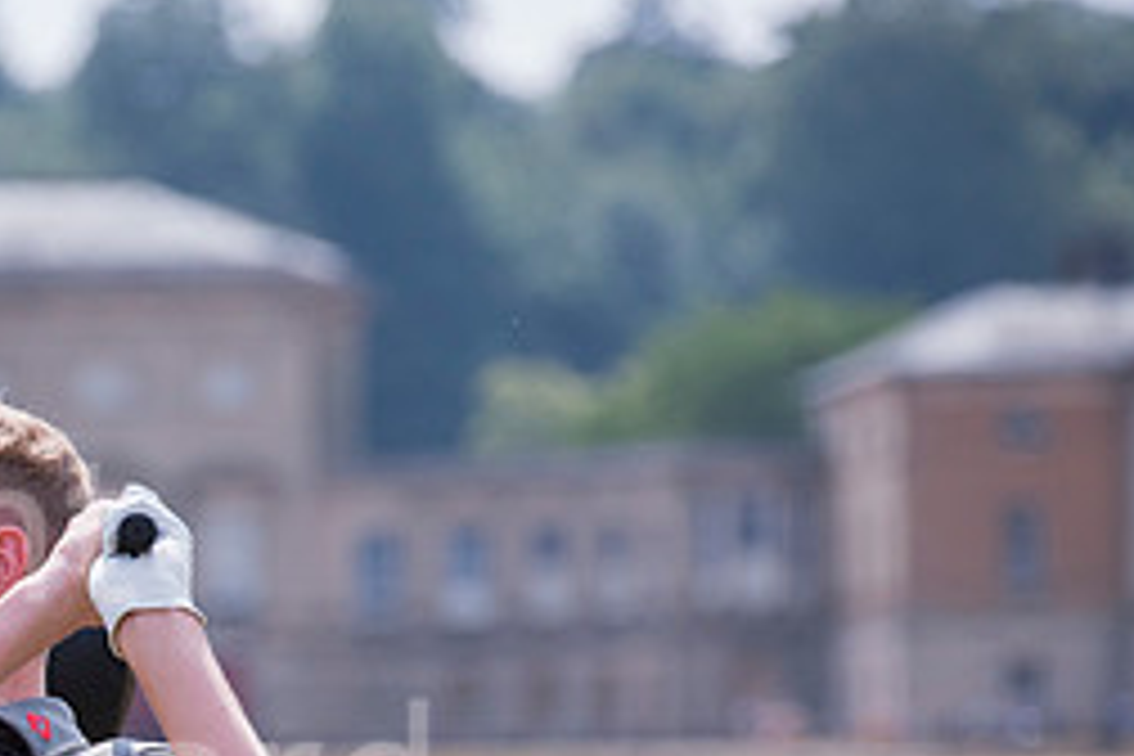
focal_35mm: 460
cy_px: 821
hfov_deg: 4.5
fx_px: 14489
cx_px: -144
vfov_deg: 3.0
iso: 400
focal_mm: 200
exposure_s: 1/1600
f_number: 5.6
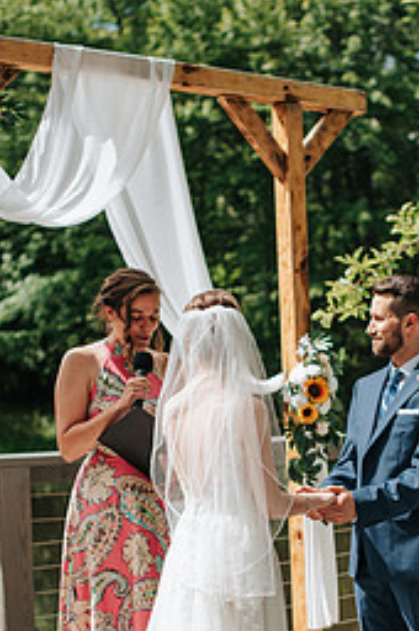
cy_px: 476
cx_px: 338
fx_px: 1540
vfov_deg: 22.9
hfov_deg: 15.4
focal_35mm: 88
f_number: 2.8
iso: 100
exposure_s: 1/800
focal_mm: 50
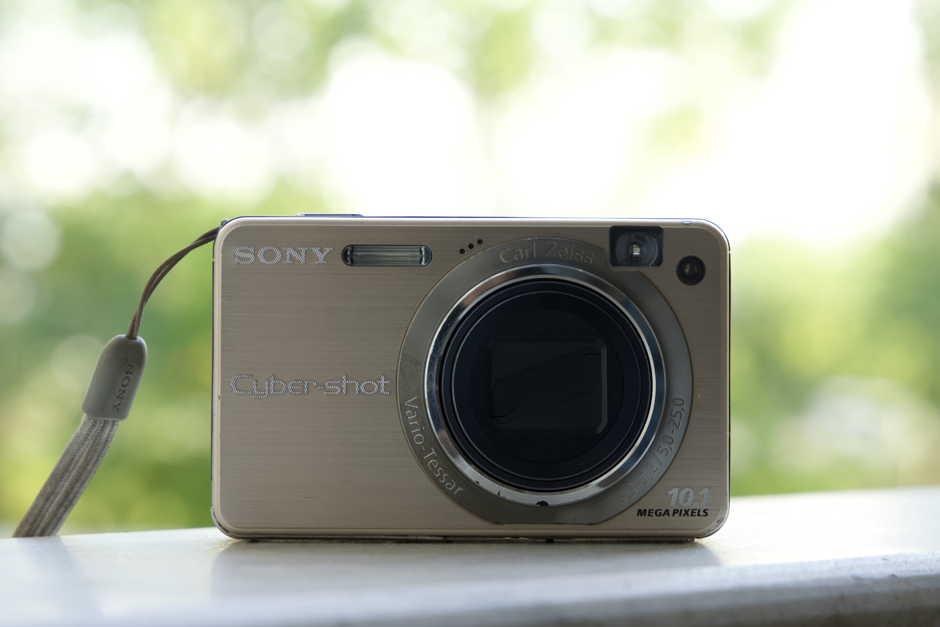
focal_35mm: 105
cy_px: 314
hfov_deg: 19.5
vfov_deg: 13.0
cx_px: 470
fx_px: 2741
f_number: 6.3
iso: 800
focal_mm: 70
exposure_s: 1/125
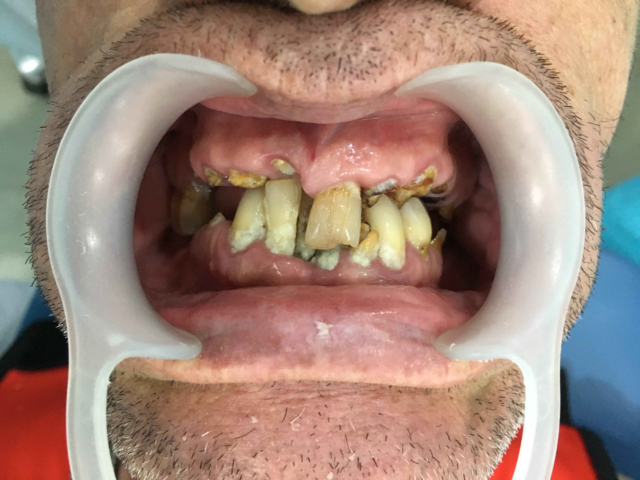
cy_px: 240
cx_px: 320
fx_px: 536
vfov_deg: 48.2
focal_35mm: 29
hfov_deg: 61.7
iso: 200
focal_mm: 4.15
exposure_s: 1/25
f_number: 2.2
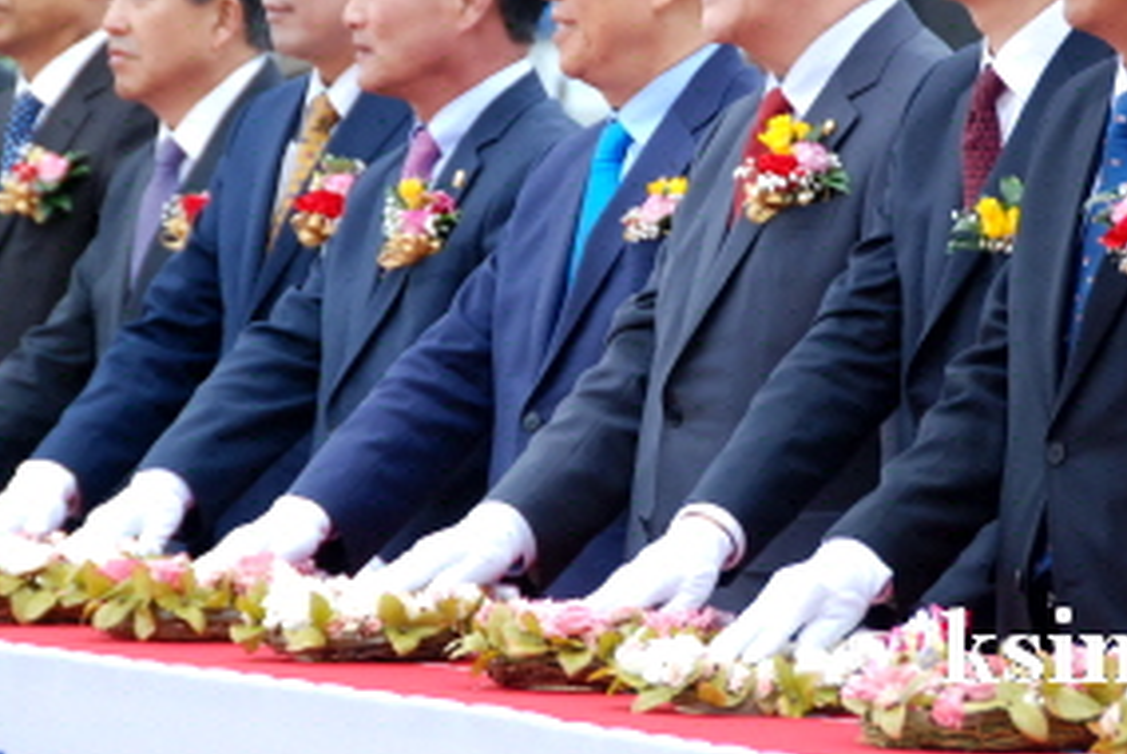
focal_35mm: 343
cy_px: 115
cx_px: 734
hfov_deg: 6.0
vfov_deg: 4.0
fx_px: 10749
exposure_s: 1/500
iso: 1000
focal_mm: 130
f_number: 5.6
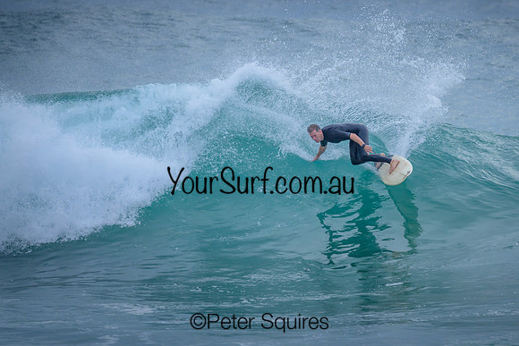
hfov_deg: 2.1
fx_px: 14010
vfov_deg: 1.4
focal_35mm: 972
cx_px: 315
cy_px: 136
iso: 900
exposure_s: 1/2000
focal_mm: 800
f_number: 6.3
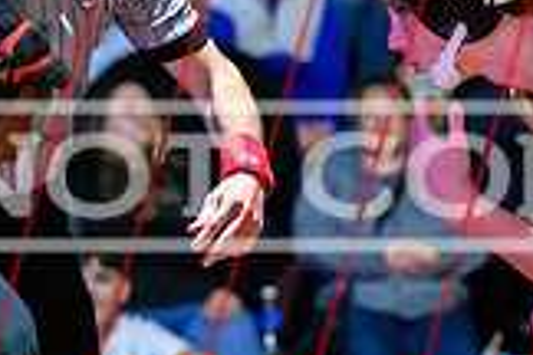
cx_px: 86
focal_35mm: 388
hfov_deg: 5.3
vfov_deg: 3.5
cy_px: 203
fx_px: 5744
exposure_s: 1/640
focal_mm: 97
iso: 20000
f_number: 2.8
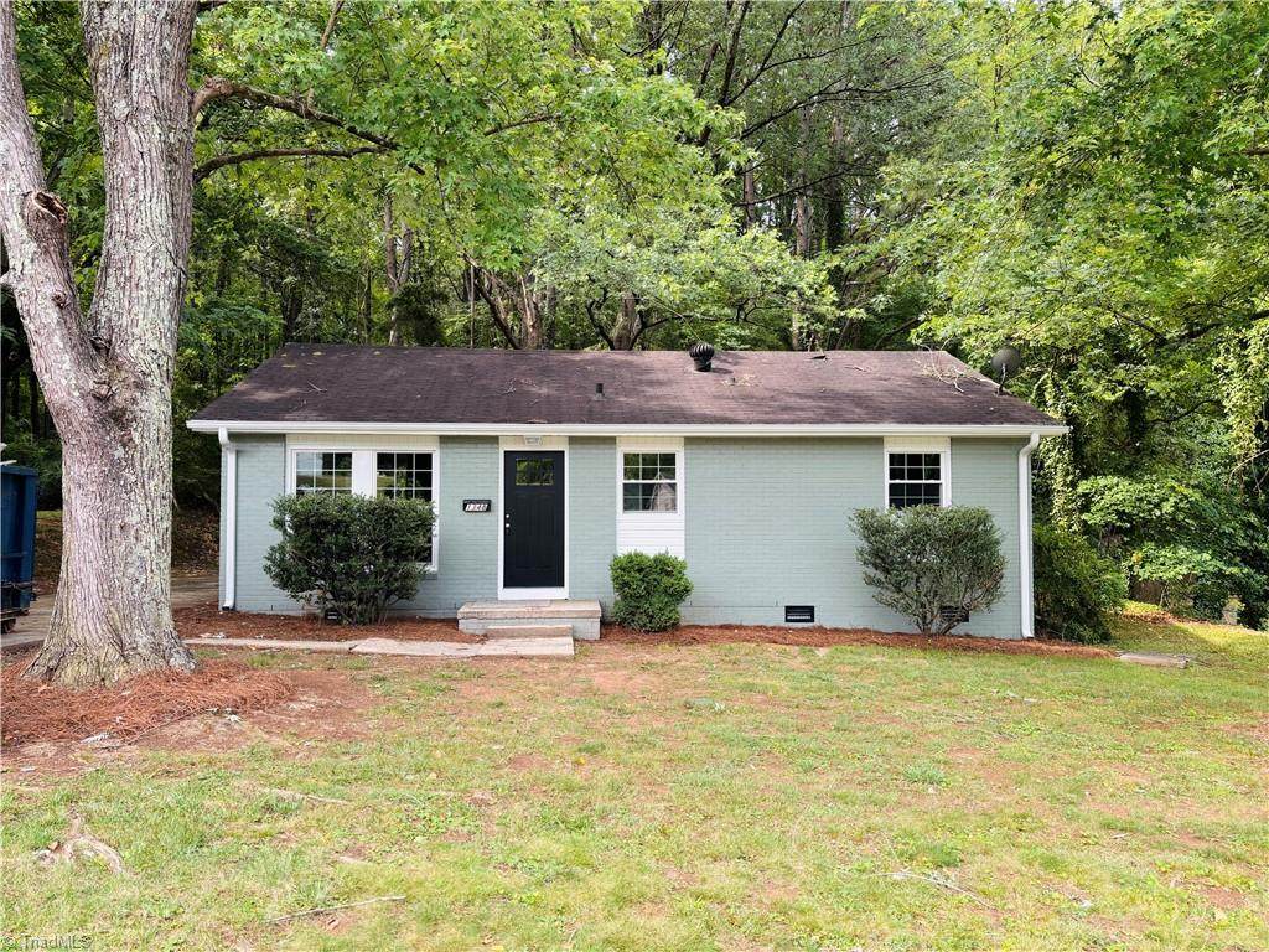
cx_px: 634
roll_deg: +0.6
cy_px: 476
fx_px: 953
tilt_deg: +2.9
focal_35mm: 26
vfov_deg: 53.1
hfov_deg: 67.3
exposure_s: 1/276
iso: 50
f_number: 1.6
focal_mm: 5.96
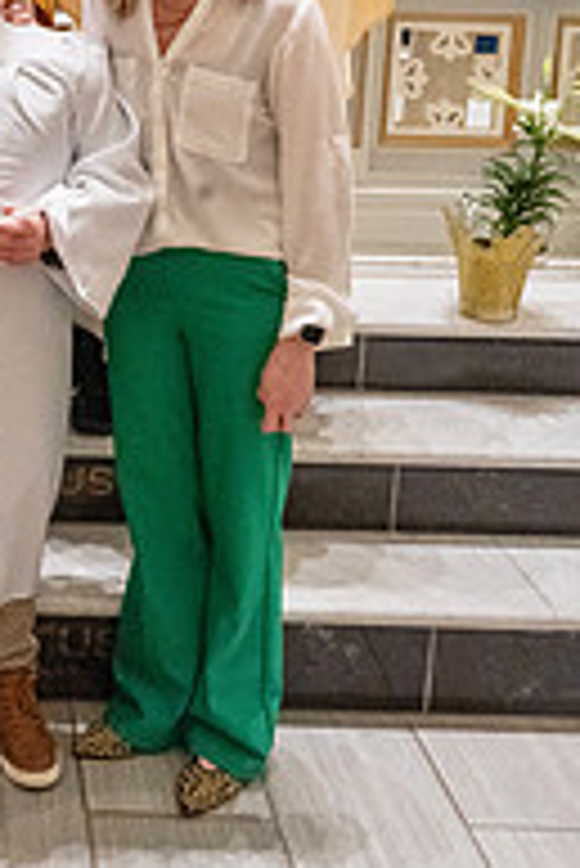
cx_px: -76
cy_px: 139
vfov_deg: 34.2
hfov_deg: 22.7
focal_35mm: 56
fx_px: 1351
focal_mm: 24
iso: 5000
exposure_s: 1/60
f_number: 8
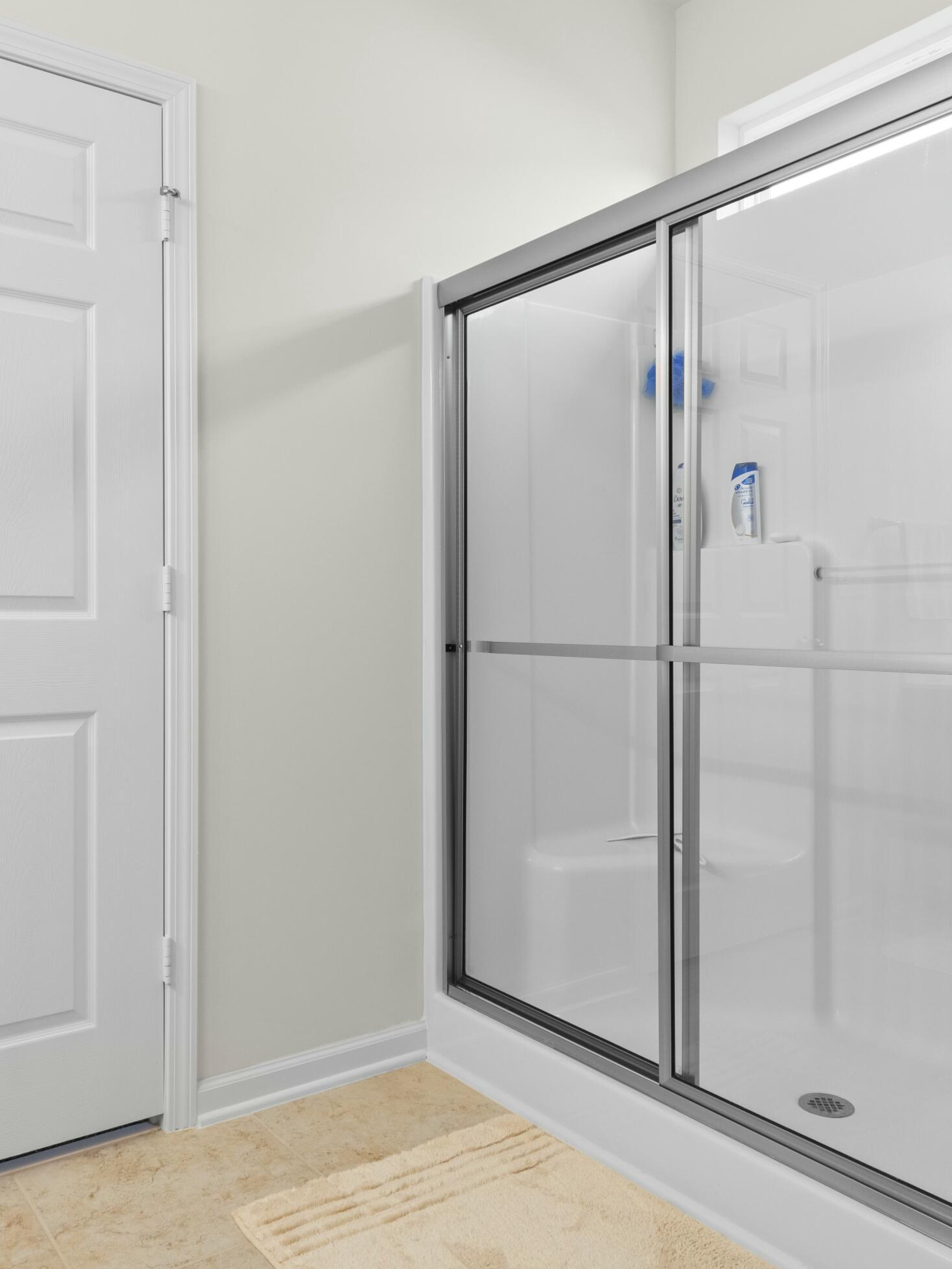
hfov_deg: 49.7
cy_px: 630
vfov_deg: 63.4
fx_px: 1027
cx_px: 454
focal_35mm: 28
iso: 100
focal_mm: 13
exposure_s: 1/1.25
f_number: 4.8
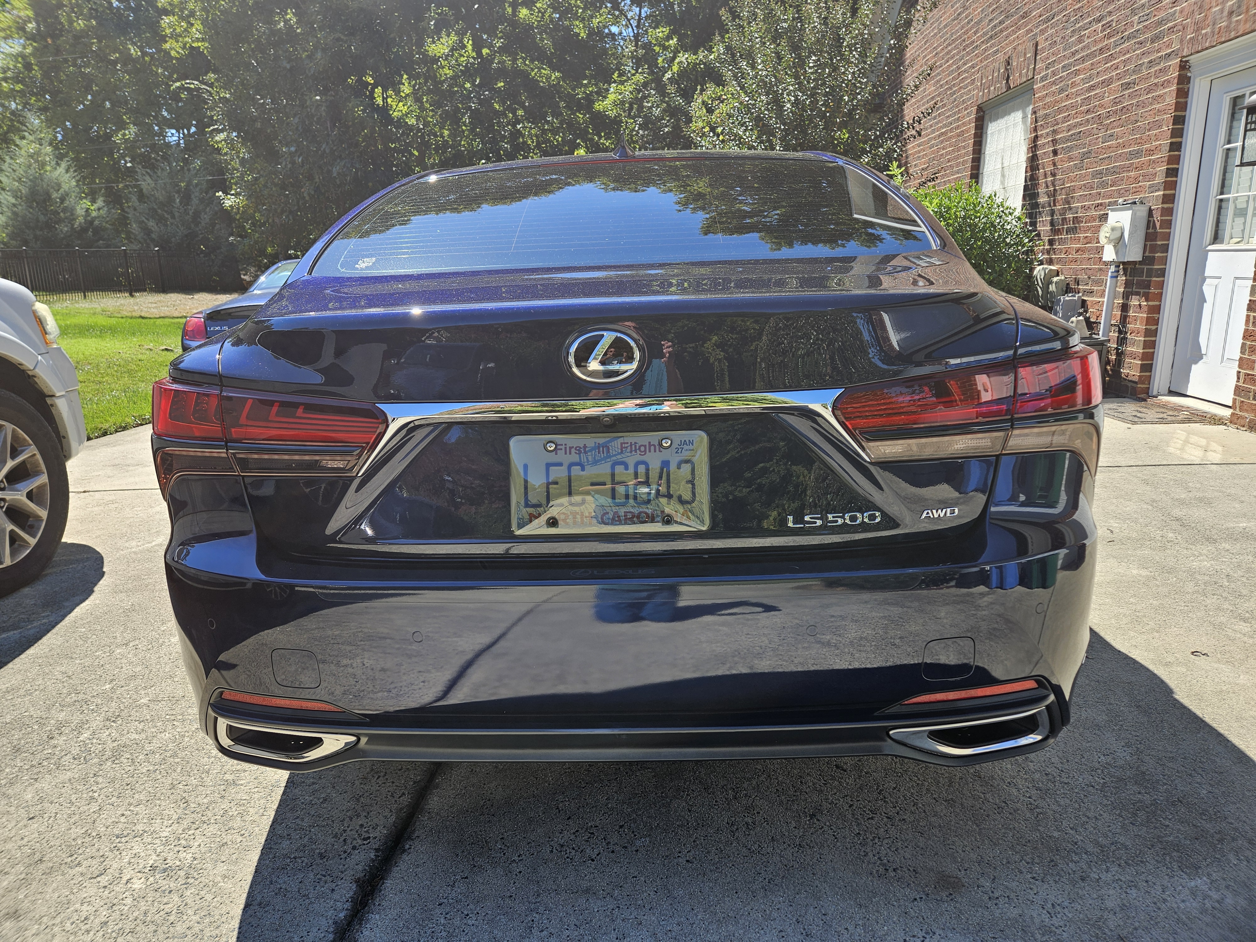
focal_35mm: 23
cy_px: 471
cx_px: 628
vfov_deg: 58.9
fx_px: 835
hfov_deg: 73.9
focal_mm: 5.4
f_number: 1.8
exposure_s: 1/604
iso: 25
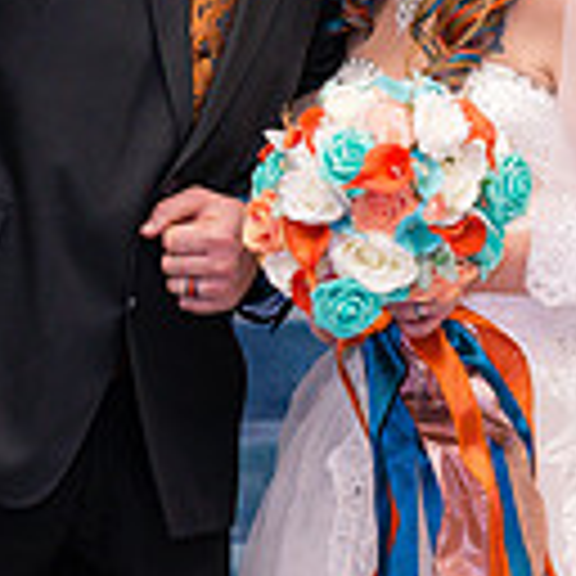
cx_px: 256
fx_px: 4782
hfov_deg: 6.9
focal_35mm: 254
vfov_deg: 6.9
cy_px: 81
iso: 800
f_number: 3.2
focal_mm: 85
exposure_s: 1/160
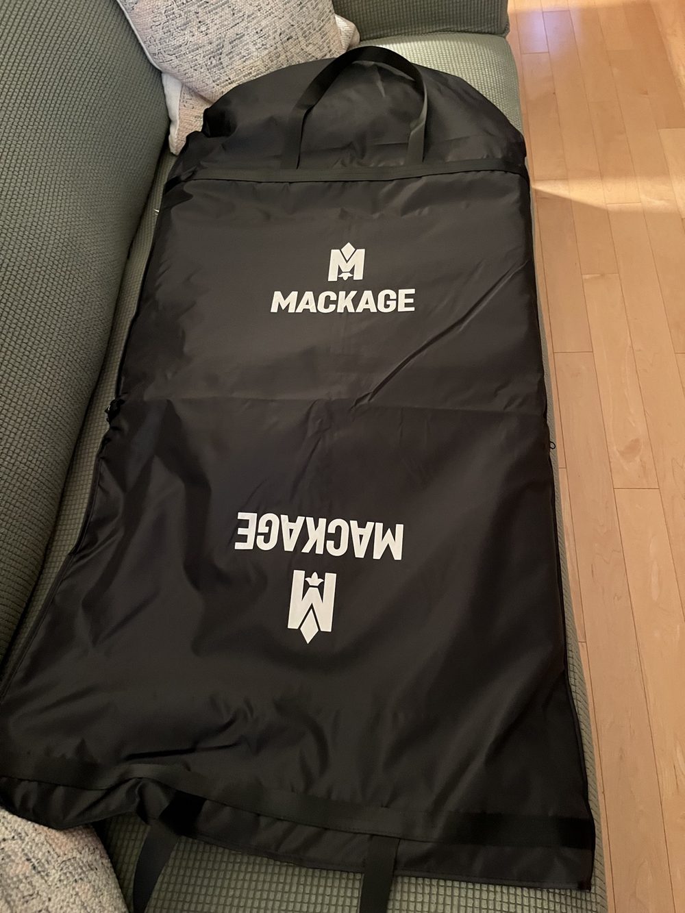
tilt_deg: -59.1
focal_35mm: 26
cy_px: 456
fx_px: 686
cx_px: 342
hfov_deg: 53.1
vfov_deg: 67.3
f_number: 1.6
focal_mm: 5.1
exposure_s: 1/30
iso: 640
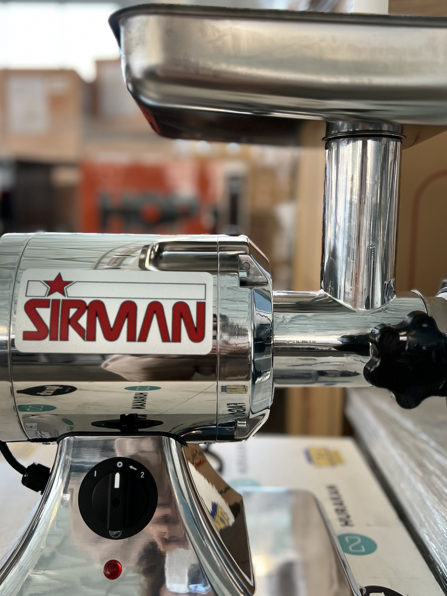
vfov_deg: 53.9
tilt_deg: -7.9
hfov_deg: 41.8
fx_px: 585
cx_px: 219
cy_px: 315
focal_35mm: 34
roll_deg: -0.1
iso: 125
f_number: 1.5
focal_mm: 5.7
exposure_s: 1/100
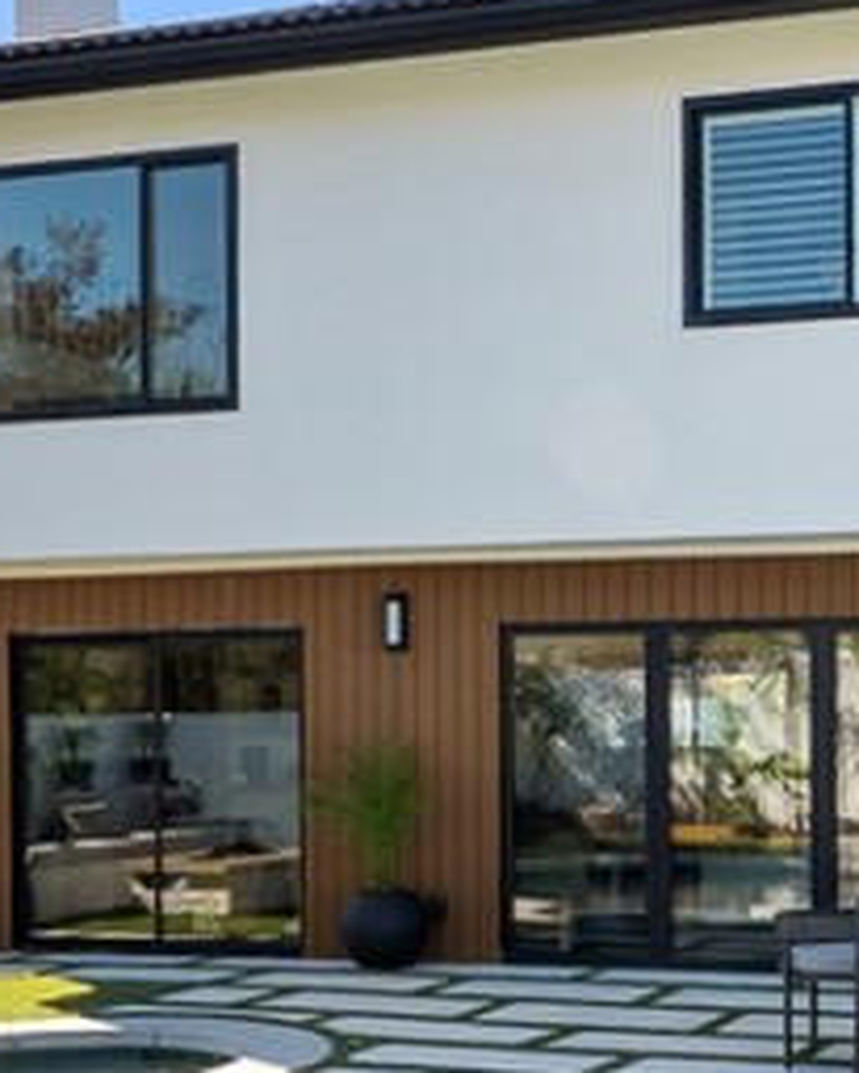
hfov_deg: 24.1
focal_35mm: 60
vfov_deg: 31.2
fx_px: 1906
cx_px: 884
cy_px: 702
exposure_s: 1/500
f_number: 9
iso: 320
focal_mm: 16
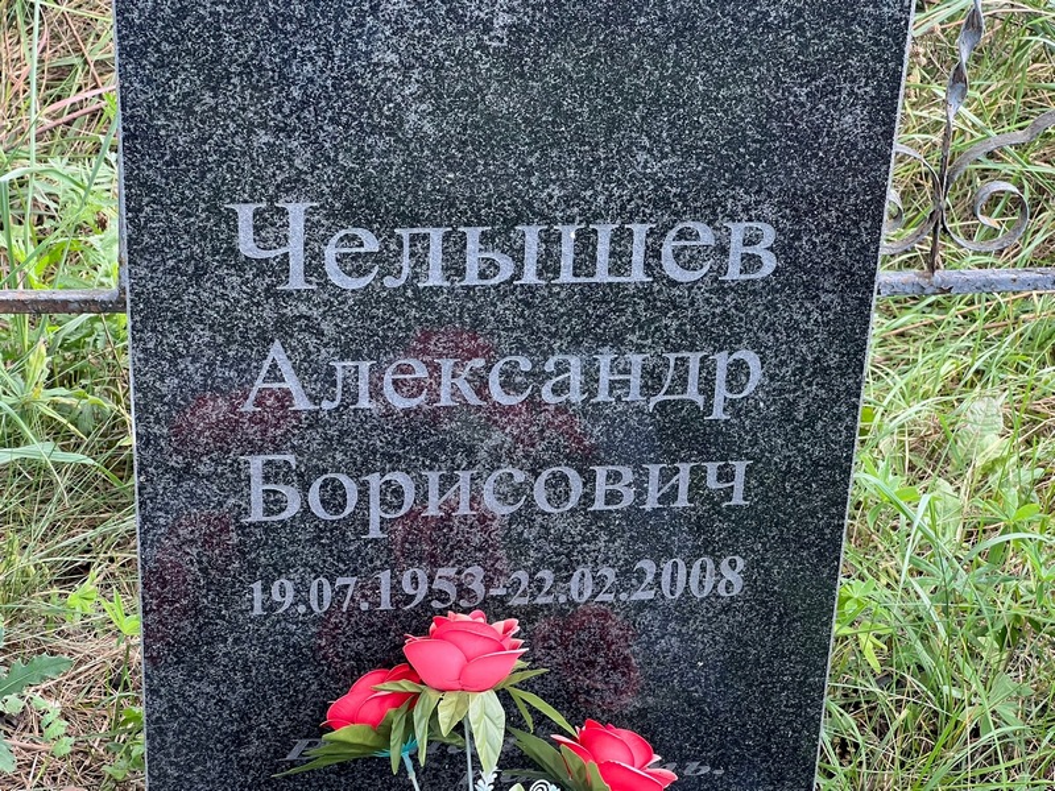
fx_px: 2347
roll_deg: -2.1
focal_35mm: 77
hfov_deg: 25.3
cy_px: 396
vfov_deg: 19.1
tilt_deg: -31.2
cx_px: 528
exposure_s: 1/99
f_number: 2.8
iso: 100
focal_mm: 9
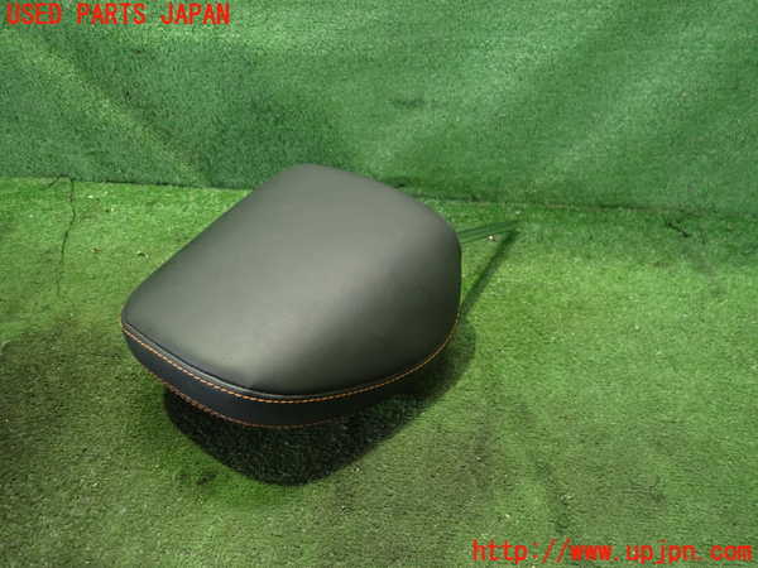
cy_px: 284
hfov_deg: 69.4
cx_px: 379
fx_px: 547
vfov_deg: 54.9
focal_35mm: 25
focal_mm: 4.5
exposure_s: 1/30
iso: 800
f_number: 2
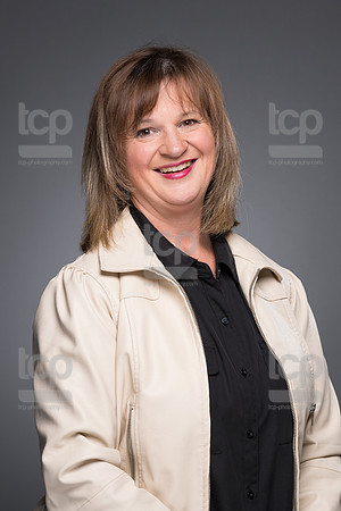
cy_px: 232
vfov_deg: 12.1
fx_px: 2416
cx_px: 197
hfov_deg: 8.1
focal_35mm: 170
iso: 200
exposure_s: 1/250
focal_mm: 102
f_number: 5.6
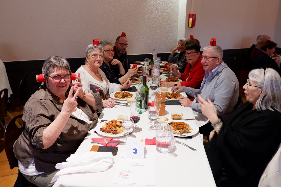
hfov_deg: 61.9
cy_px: 94
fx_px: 234
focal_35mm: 30
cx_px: 140
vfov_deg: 43.6
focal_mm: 20.3
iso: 500
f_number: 4.2
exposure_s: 1/42
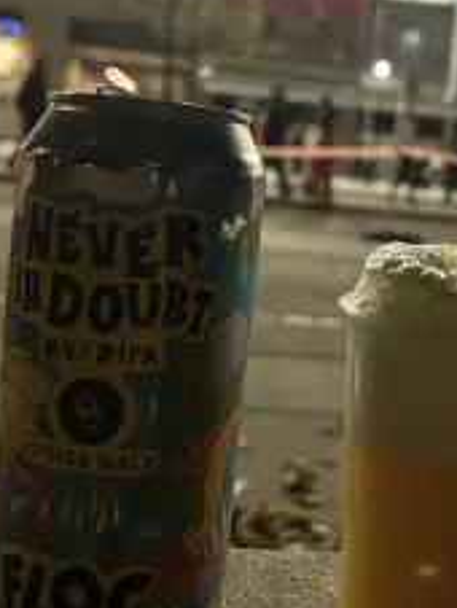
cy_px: 210
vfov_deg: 40.8
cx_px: 328
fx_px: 808
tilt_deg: -3.3
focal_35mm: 46
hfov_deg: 31.2
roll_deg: -6.1
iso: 500
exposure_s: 1/33
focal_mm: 5.7
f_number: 1.5
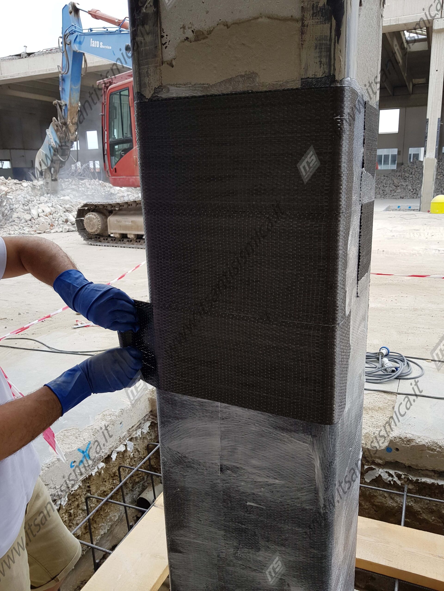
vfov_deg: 67.3
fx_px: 445
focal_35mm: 26
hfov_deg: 53.1
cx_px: 222
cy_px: 296
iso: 40
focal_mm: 4.2
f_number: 1.7
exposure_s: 1/634
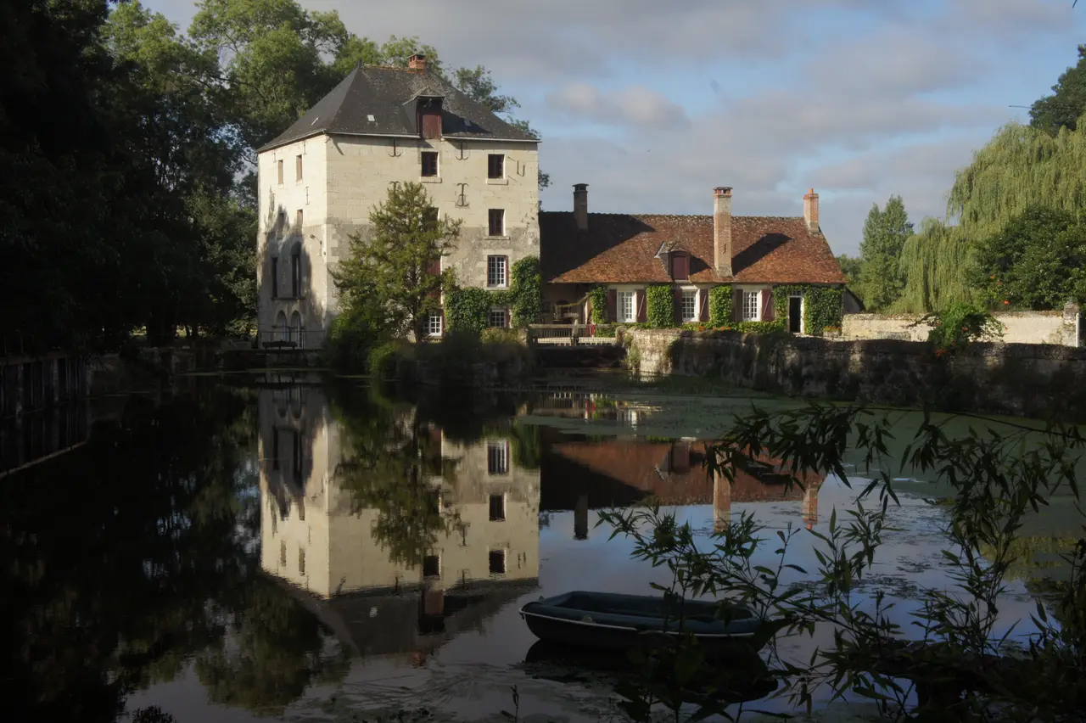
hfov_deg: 37.9
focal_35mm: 52
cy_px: 362
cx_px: 543
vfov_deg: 25.7
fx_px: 1583
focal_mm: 35
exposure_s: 1/60
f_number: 18
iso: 320
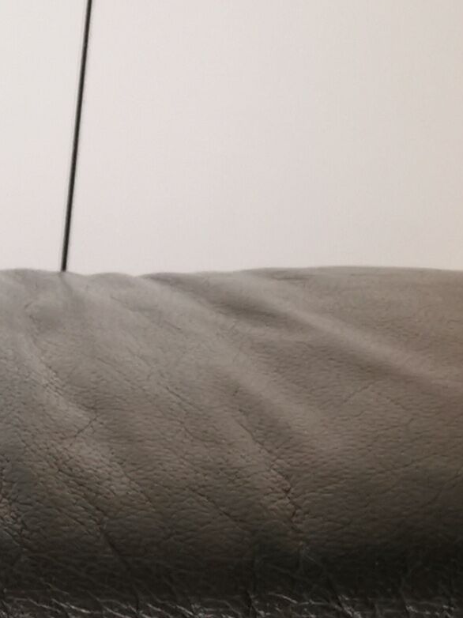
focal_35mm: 126
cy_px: 936
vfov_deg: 14.6
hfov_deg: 11.5
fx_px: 2248
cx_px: -108
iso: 200
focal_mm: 5.56
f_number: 1.6
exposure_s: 1/50
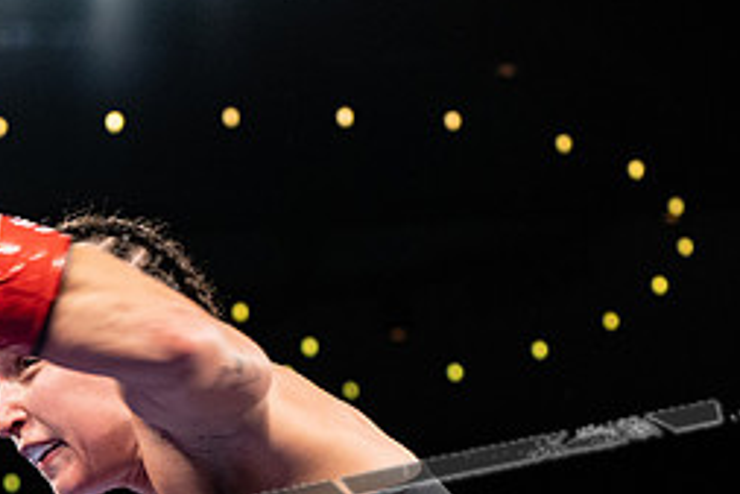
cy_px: 545
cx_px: 243
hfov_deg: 15.4
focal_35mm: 133
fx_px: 2735
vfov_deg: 10.2
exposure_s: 1/800
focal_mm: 58
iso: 4000
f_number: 4
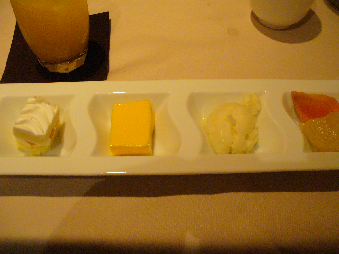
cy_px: 130
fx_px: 382
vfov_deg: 36.8
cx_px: 176
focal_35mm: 39
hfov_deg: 47.9
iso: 400
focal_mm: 6.1
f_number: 2.8
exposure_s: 1/50
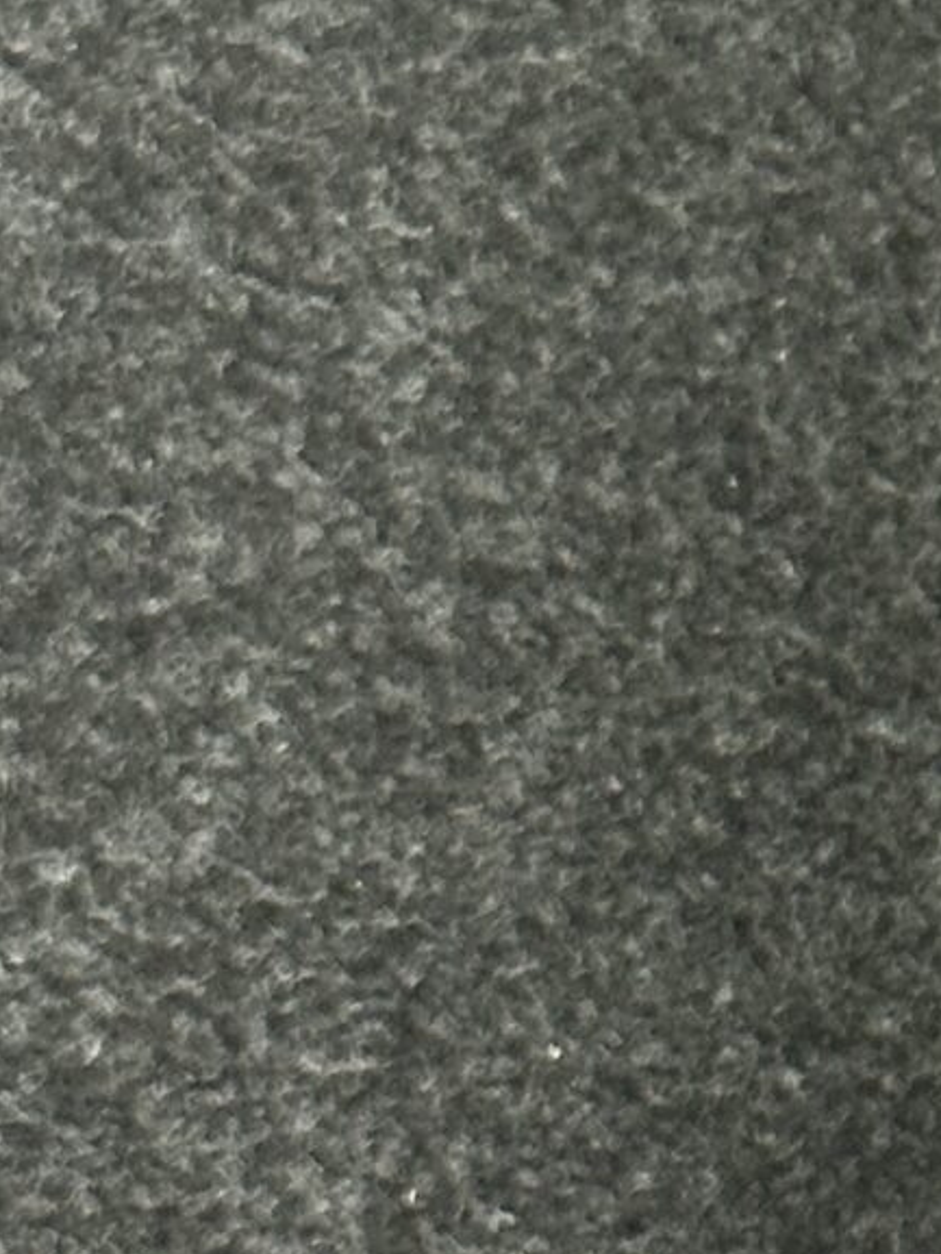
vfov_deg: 9.1
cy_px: 1702
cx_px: 2045
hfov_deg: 6.7
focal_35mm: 213
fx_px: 7717
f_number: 1.78
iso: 320
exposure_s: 1/33
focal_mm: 6.86
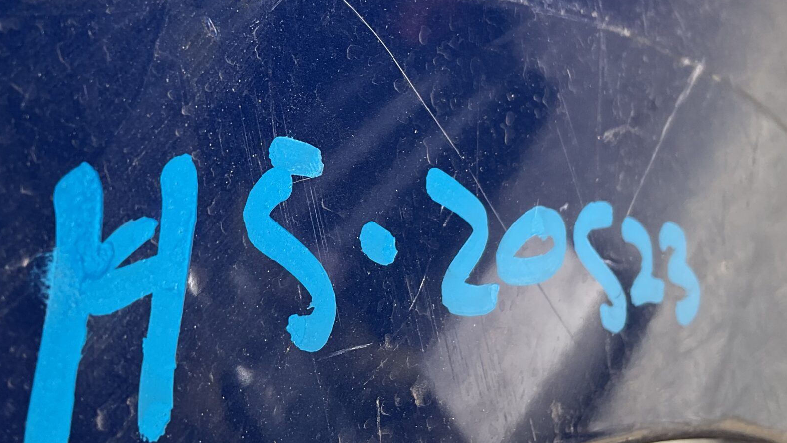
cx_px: 368
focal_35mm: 51
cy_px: 113
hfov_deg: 40.6
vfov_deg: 23.3
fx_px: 1064
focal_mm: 3
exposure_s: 1/100
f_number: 1.8
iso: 20
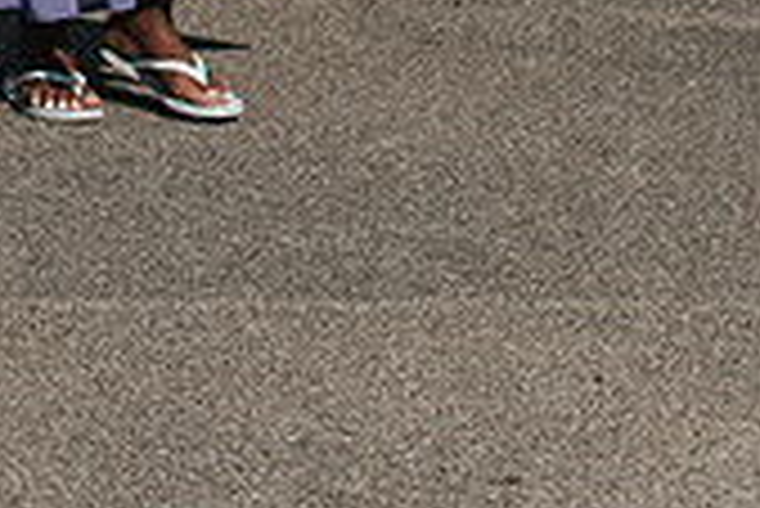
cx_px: -25
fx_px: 6296
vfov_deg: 4.5
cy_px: -655
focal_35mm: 298
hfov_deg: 6.9
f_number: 2.5
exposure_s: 1/4000
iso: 125
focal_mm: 50
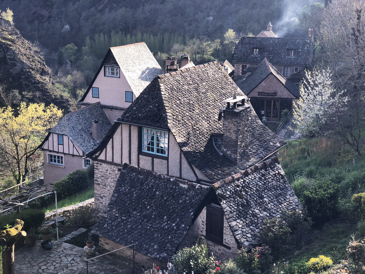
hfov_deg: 36.8
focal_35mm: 52
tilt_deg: -14.3
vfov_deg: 28.0
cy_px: 137
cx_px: 182
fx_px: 548
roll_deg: -0.1
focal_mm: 6
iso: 16
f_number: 2.4
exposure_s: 1/208
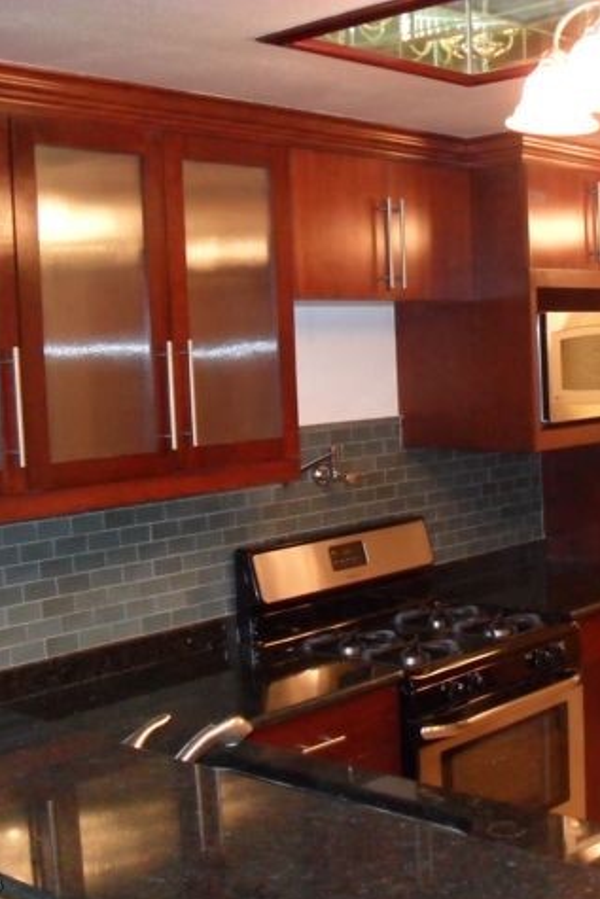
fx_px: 1224
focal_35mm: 49
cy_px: 452
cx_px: 483
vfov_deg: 40.3
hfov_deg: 27.0
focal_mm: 6.3
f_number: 3
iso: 400
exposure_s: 1/45
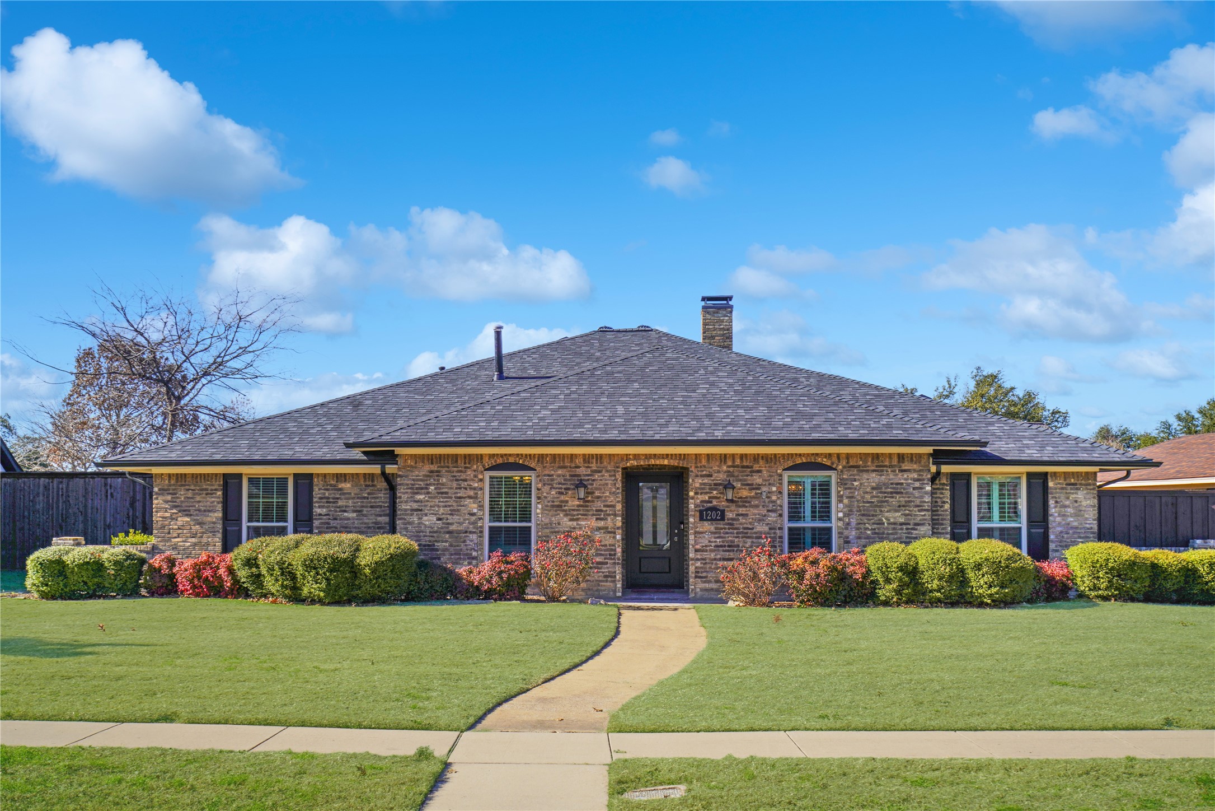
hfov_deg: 54.4
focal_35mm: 35
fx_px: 1181
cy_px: 406
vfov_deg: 37.9
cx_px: 608
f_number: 10
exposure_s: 1/200
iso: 100
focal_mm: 35
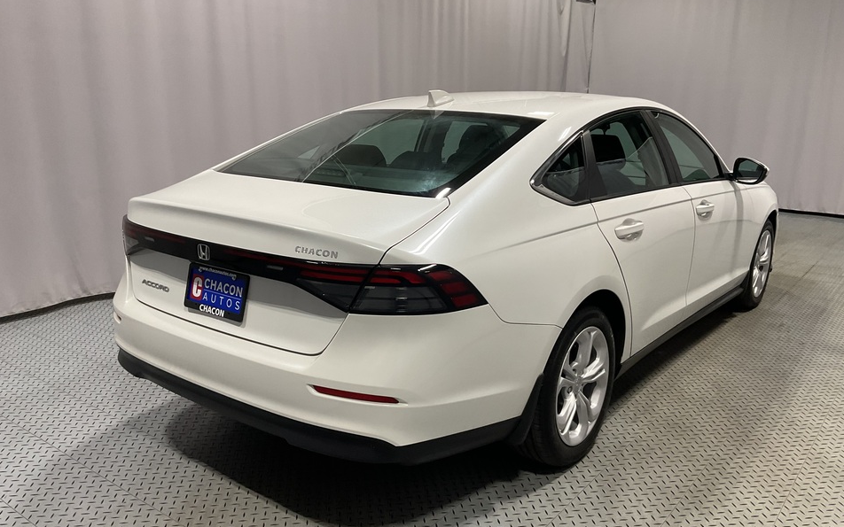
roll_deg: -1.0
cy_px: 281
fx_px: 713
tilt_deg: -13.5
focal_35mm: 31
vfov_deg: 40.6
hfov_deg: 61.2
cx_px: 422
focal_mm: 3
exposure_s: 1/120
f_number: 1.8
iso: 64
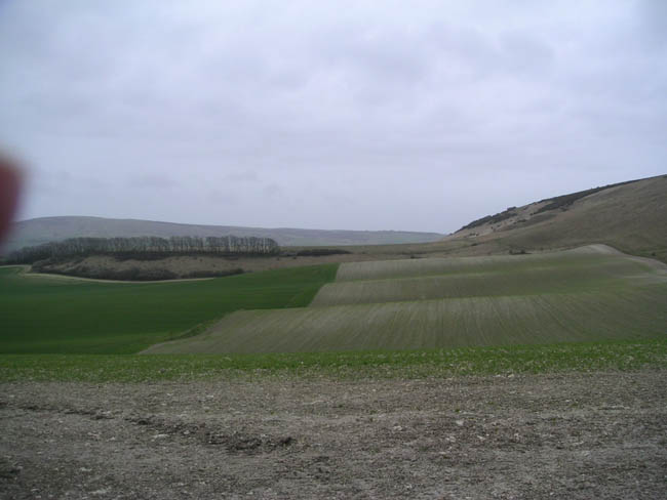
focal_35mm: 37
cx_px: 334
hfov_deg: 50.1
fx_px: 713
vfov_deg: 38.7
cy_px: 250
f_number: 6.7
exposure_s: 1/180
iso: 50
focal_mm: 5.7
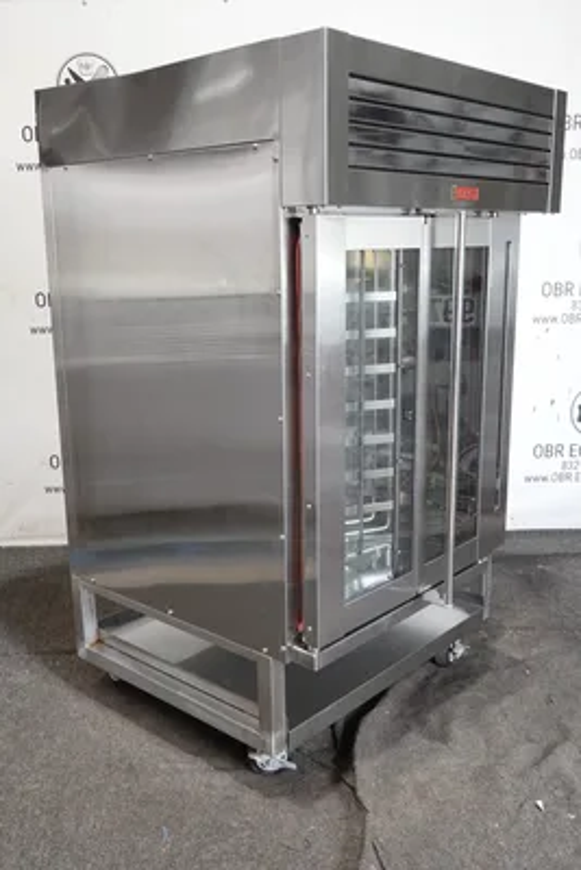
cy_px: 435
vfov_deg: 53.1
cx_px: 290
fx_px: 871
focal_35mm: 36
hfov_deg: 36.9
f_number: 3.5
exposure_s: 1/40
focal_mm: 13.29
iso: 1000
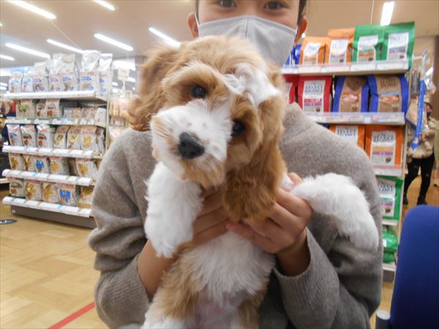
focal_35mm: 26
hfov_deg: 67.3
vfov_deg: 53.1
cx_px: 220
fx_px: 330
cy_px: 164
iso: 220
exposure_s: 1/30
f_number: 3.2
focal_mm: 4.6
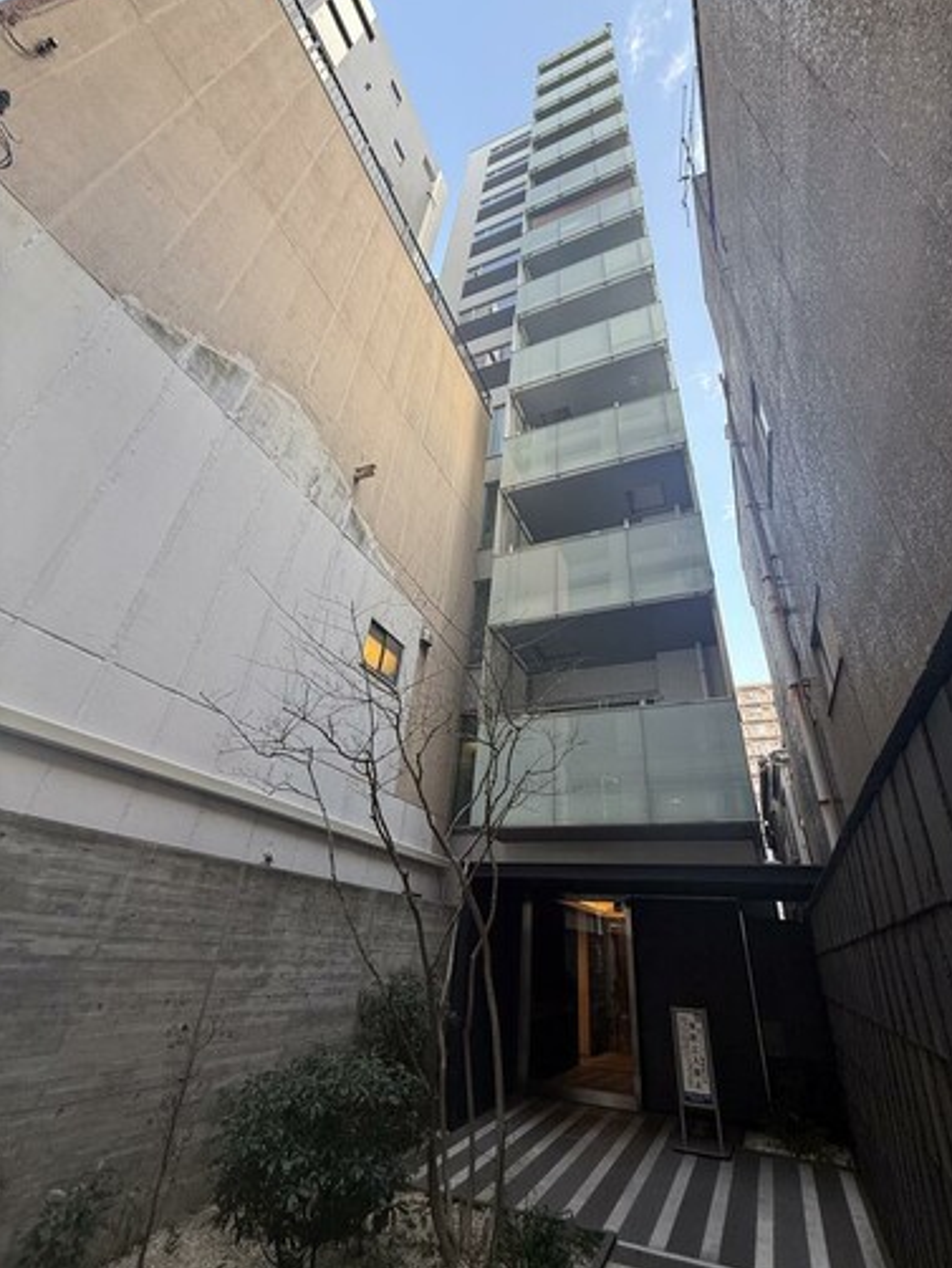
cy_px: 604
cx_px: 508
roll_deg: -3.2
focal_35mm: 15
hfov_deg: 81.7
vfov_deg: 98.1
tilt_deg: +32.9
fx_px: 550
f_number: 2.2
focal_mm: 2.22
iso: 80
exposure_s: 1/99
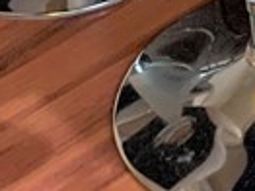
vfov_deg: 6.2
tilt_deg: -22.3
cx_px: 584
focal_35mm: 204
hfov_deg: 8.9
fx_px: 1501
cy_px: -526
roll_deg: +0.3
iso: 320
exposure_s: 1/40
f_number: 1.8
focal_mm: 4.25
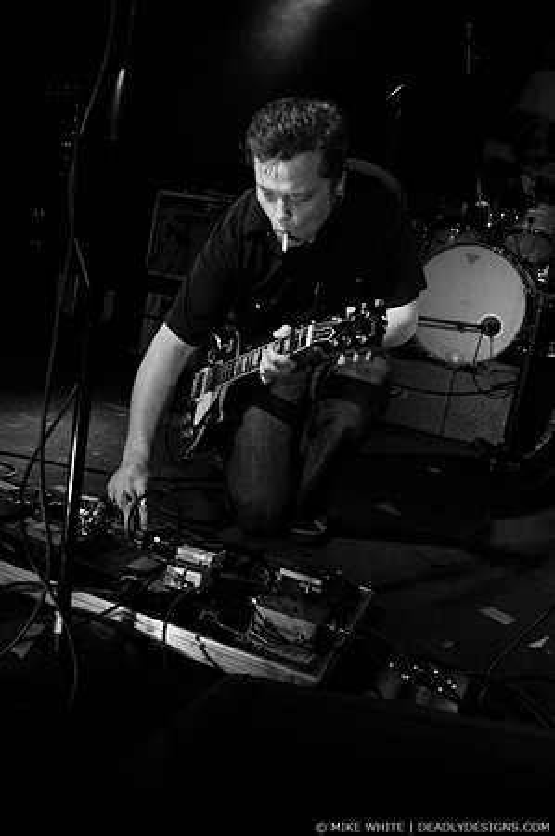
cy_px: 418
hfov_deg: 43.5
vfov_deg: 62.0
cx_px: 278
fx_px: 695
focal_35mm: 30
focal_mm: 20
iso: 800
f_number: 2.8
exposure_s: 1/60
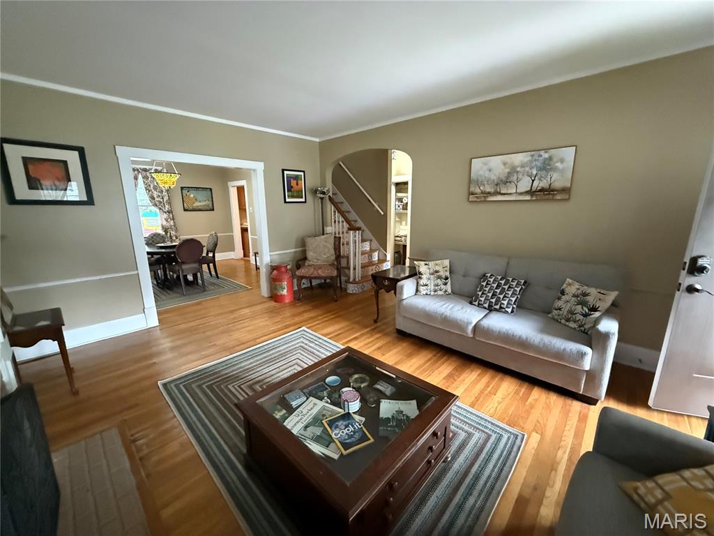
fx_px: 289
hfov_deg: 102.1
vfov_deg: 85.7
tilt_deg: -12.6
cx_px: 357
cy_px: 268
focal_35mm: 14
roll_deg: +0.2
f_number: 2.2
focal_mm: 2.22
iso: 1250
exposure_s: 1/60
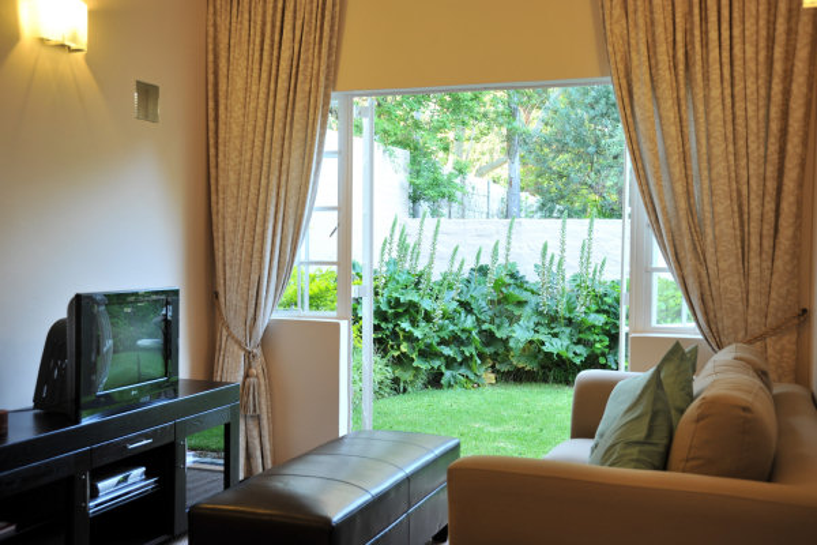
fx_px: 953
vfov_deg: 31.9
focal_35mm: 42
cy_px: 272
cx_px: 408
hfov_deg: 46.4
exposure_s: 1/5
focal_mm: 42
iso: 200
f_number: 6.3
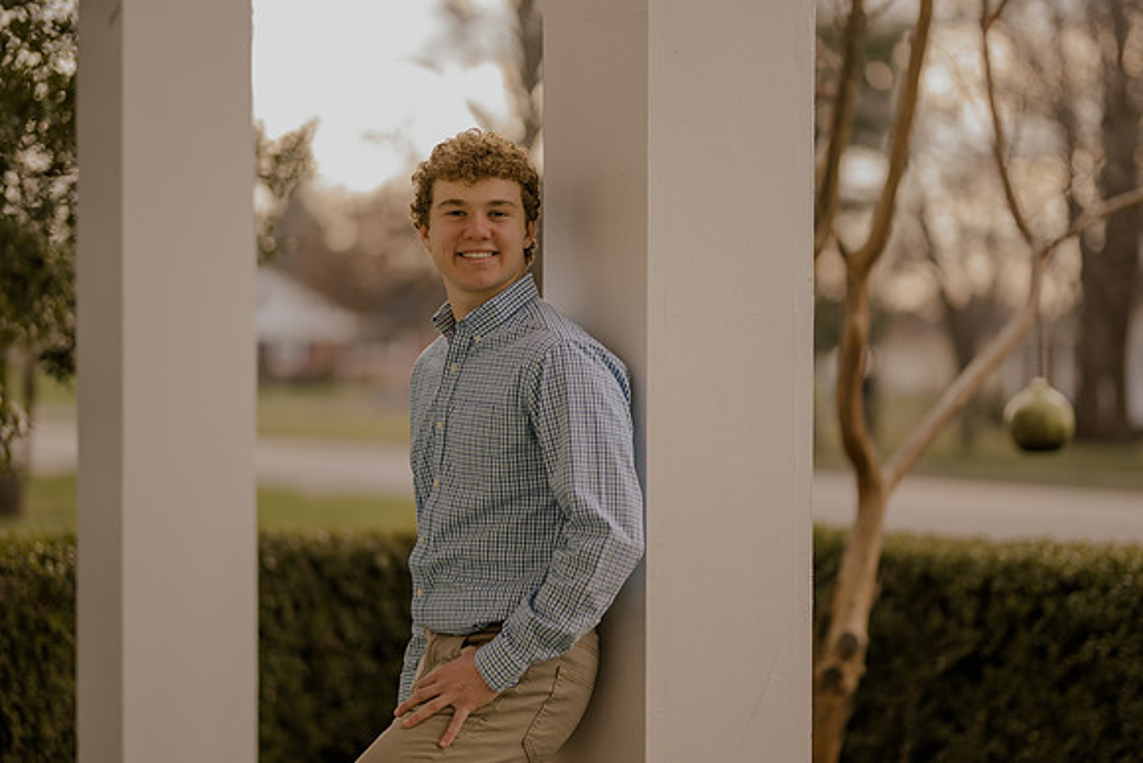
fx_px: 2699
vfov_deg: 16.1
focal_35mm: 85
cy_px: 382
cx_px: 572
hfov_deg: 23.9
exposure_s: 1/500
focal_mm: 85
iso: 100
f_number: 1.4
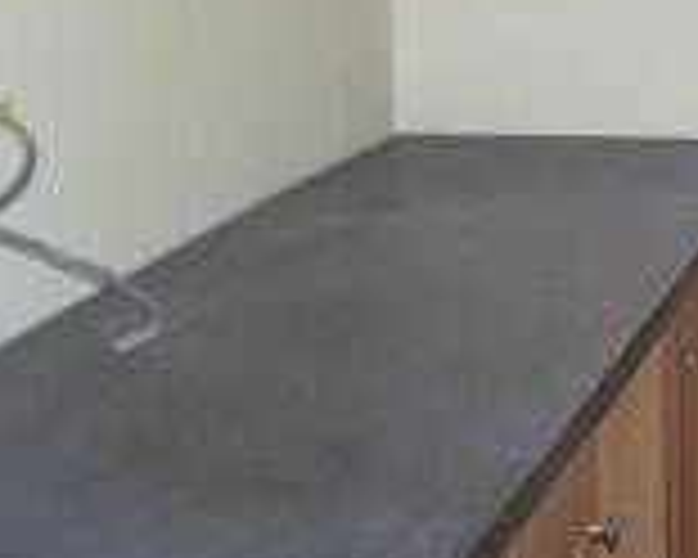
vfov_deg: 12.3
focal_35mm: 125
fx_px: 2582
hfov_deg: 14.6
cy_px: 277
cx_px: 979
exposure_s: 1/60
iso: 80
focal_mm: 5.6
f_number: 2.7
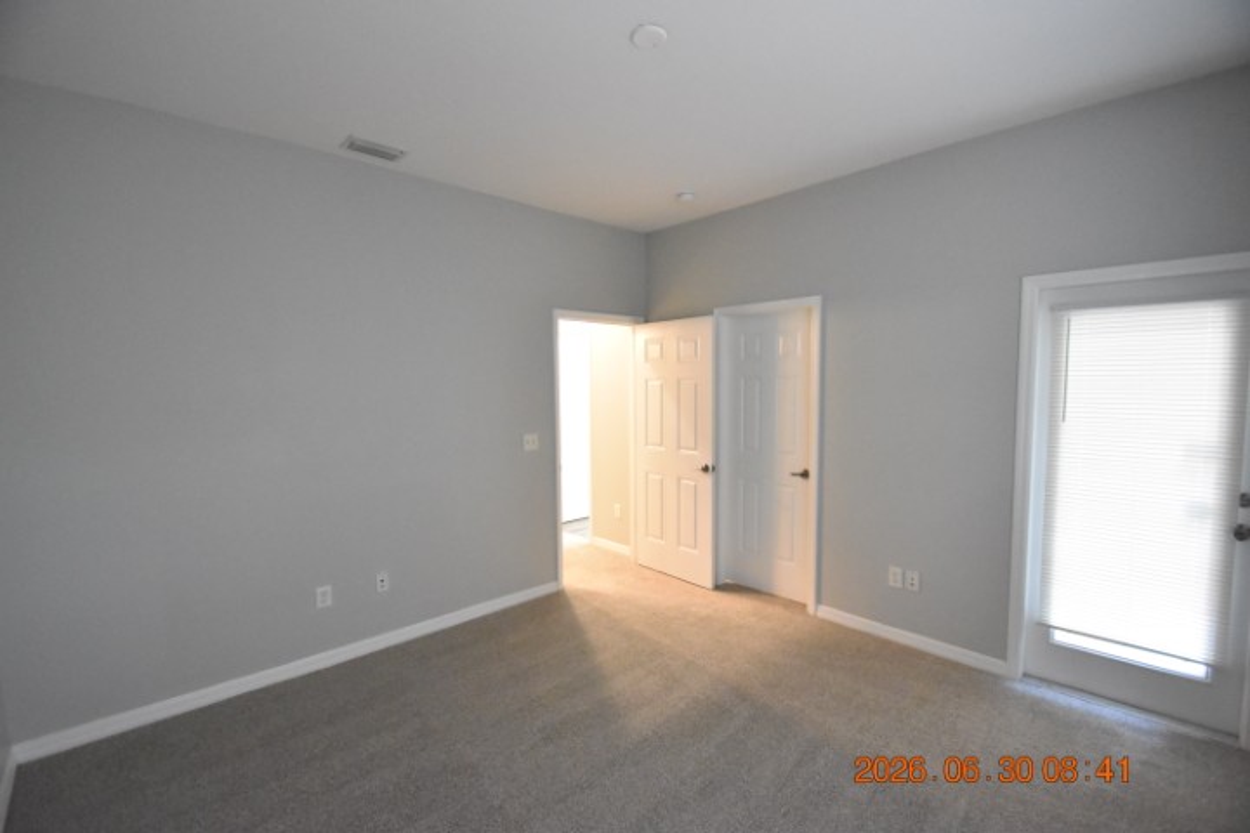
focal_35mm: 15
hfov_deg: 100.4
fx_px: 521
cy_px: 416
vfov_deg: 77.3
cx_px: 625
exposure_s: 1/60
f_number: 3.5
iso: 6400
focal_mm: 10
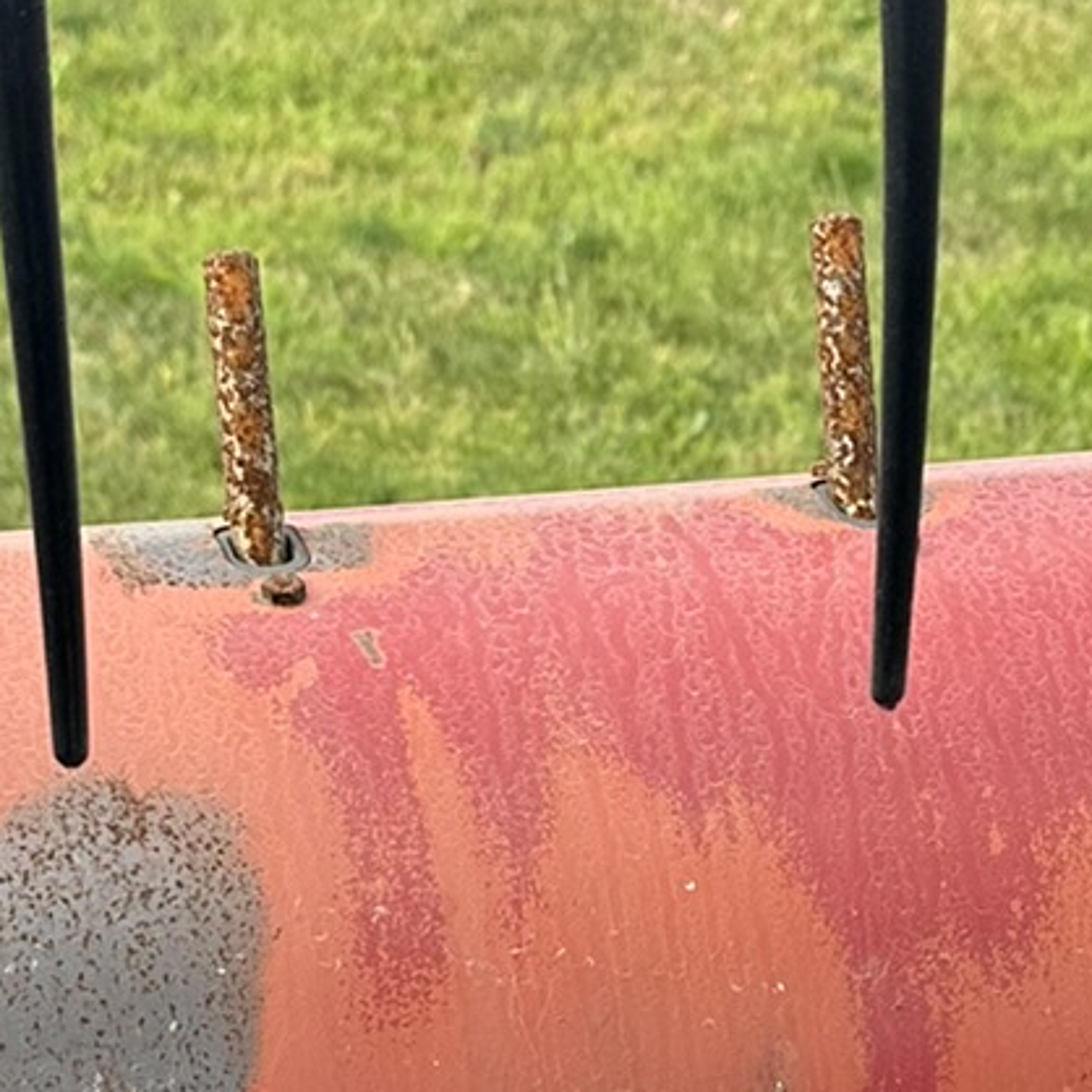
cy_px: 1074
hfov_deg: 16.7
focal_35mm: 104
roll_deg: -0.5
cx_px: 666
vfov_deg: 16.4
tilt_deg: -22.5
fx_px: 3712
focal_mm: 6.86
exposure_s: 1/803
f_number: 1.78
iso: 80
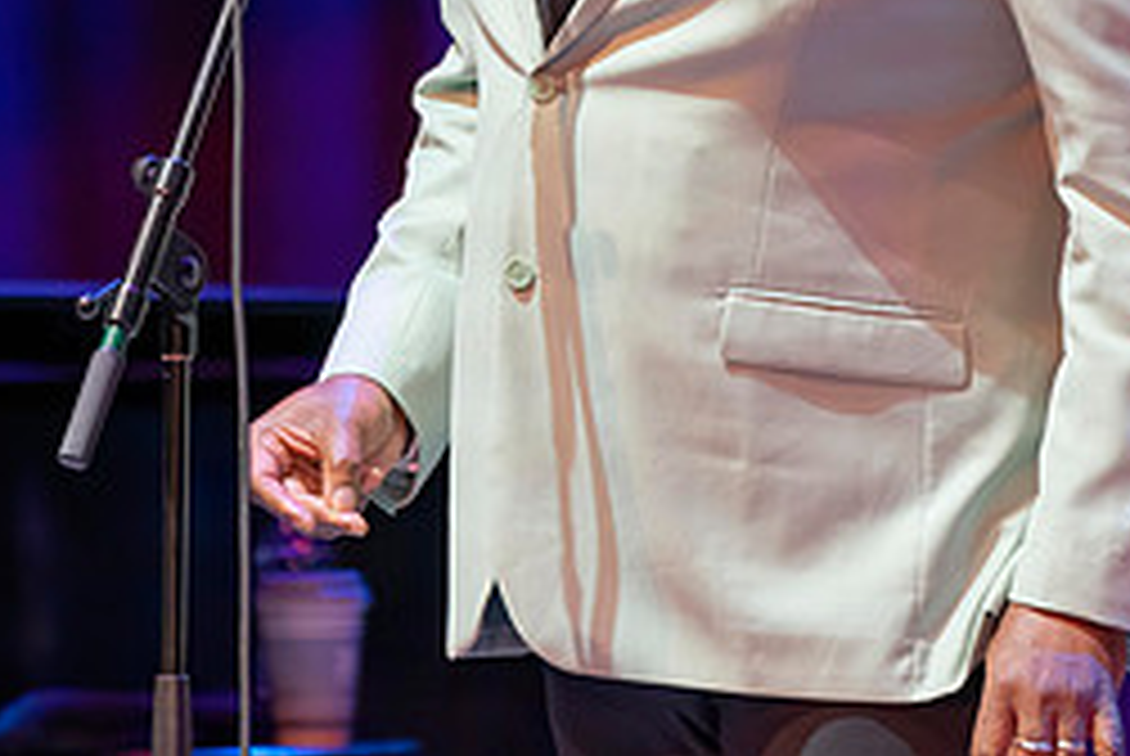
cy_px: -110
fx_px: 29005
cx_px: 666
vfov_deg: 1.5
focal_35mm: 923
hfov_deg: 2.2
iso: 6400
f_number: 5.6
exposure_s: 1/320
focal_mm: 400
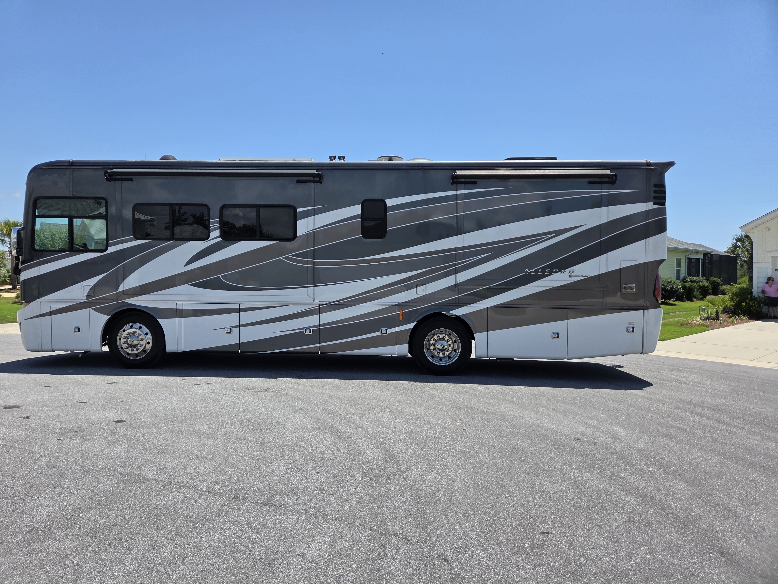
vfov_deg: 58.9
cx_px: 389
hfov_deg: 73.9
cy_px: 292
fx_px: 517
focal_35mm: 23
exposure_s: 1/5699
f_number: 1.8
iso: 80
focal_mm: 5.4
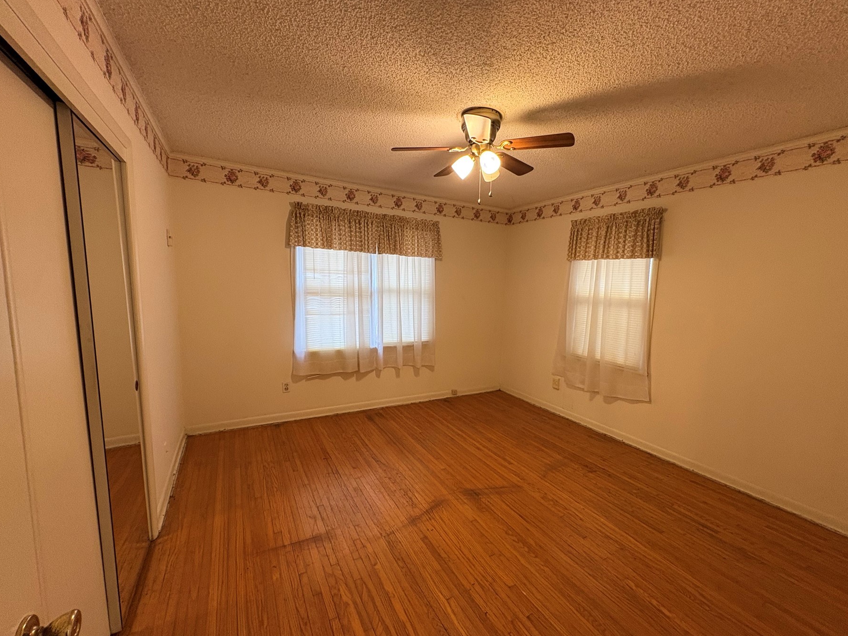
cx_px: 442
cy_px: 329
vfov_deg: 81.7
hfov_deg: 98.1
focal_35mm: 15
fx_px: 367
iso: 200
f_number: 2.2
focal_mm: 2.22
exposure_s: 1/60
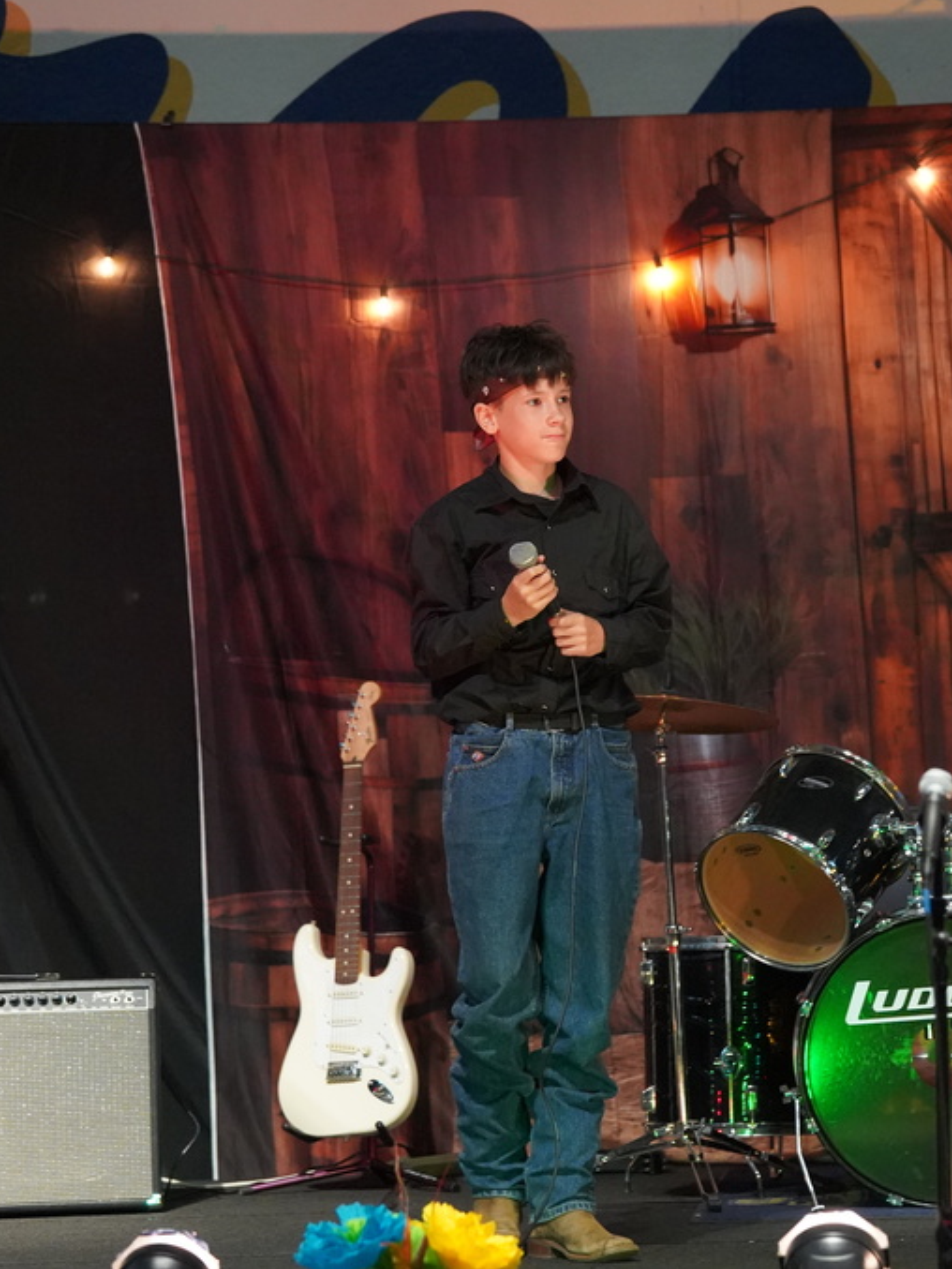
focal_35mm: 173
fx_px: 6342
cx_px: 800
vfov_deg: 11.4
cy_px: 631
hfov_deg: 8.6
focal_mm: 119
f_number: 4
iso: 10000
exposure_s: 1/160
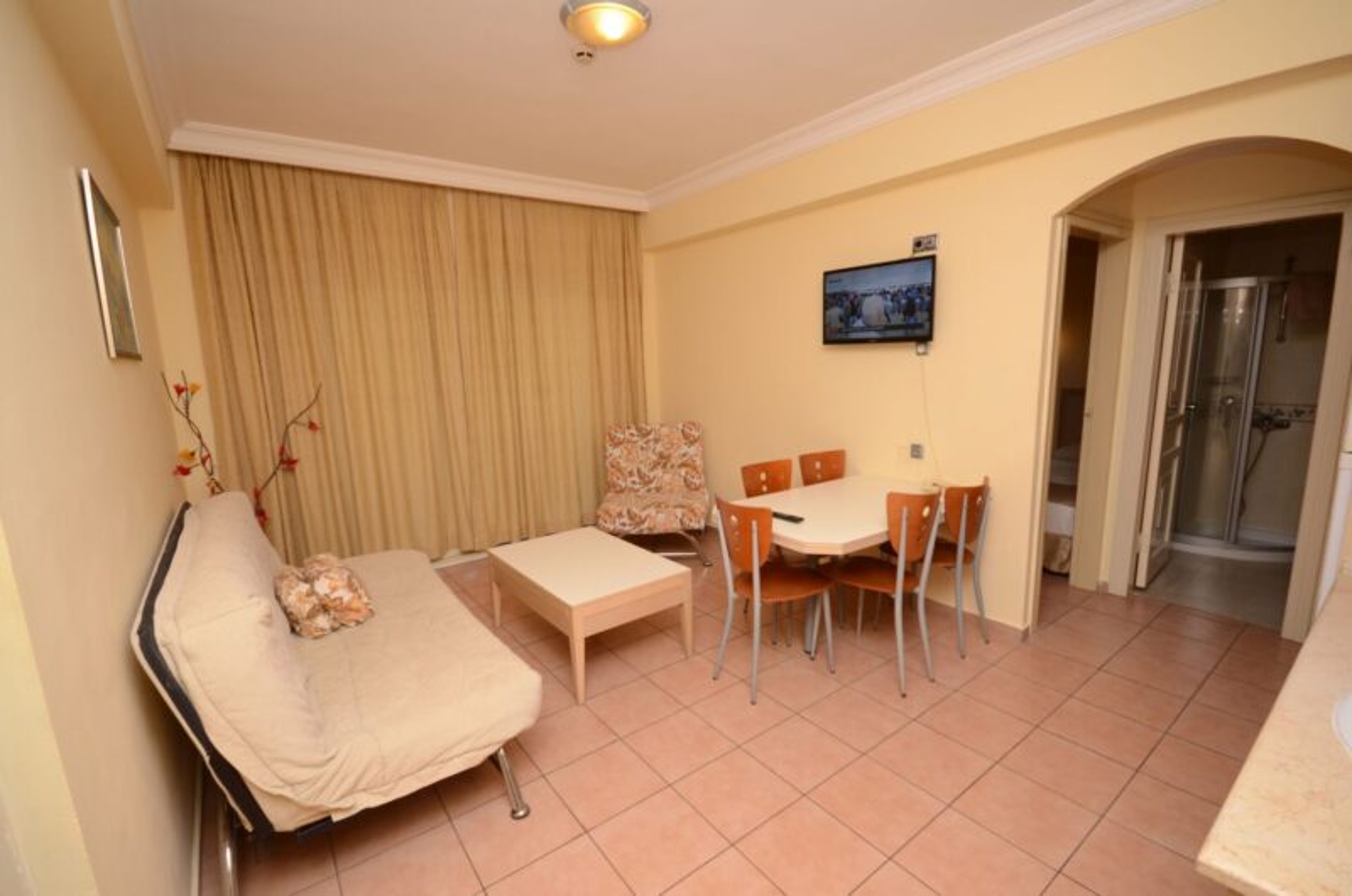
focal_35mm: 15
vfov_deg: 77.1
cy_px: 448
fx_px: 562
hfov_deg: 100.5
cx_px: 676
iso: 200
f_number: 5.6
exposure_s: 1/60
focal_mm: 10
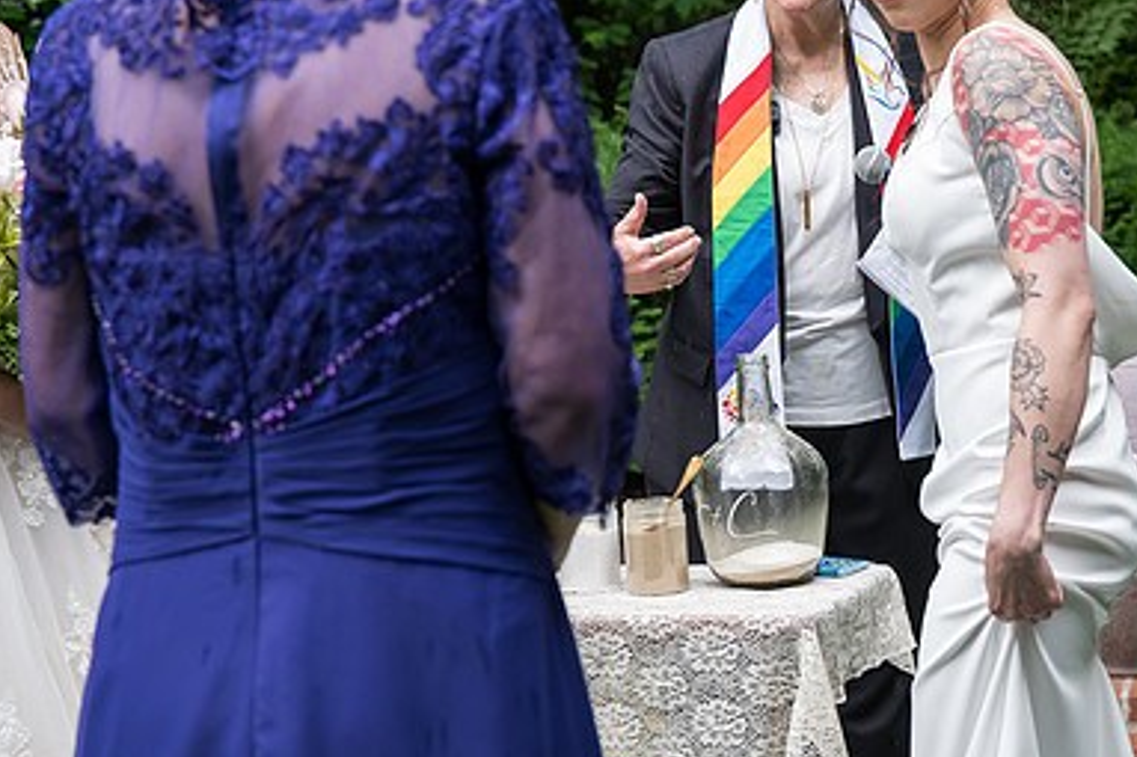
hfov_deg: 21.5
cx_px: 825
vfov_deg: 14.5
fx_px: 2967
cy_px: 417
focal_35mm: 94
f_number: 4
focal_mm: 62
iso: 1000
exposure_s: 1/400
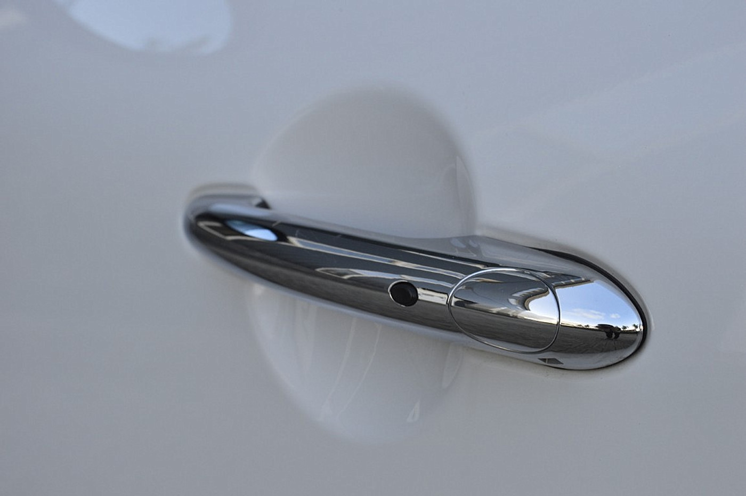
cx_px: 373
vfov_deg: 18.9
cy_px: 248
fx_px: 1490
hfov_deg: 28.1
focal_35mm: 72
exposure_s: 1/125
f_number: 9
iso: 400
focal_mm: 48
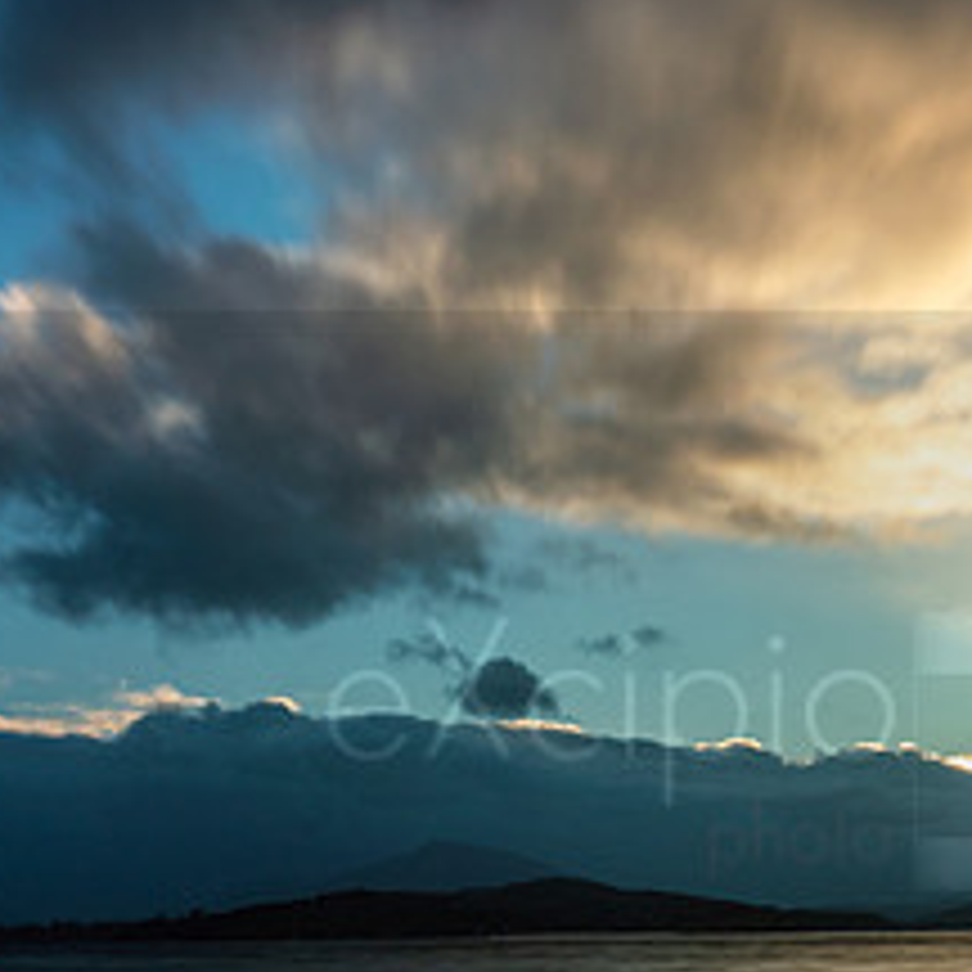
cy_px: 745
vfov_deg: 29.5
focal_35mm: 57
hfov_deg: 27.0
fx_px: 1811
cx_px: 1130
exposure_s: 6
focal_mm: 25
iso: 100
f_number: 9
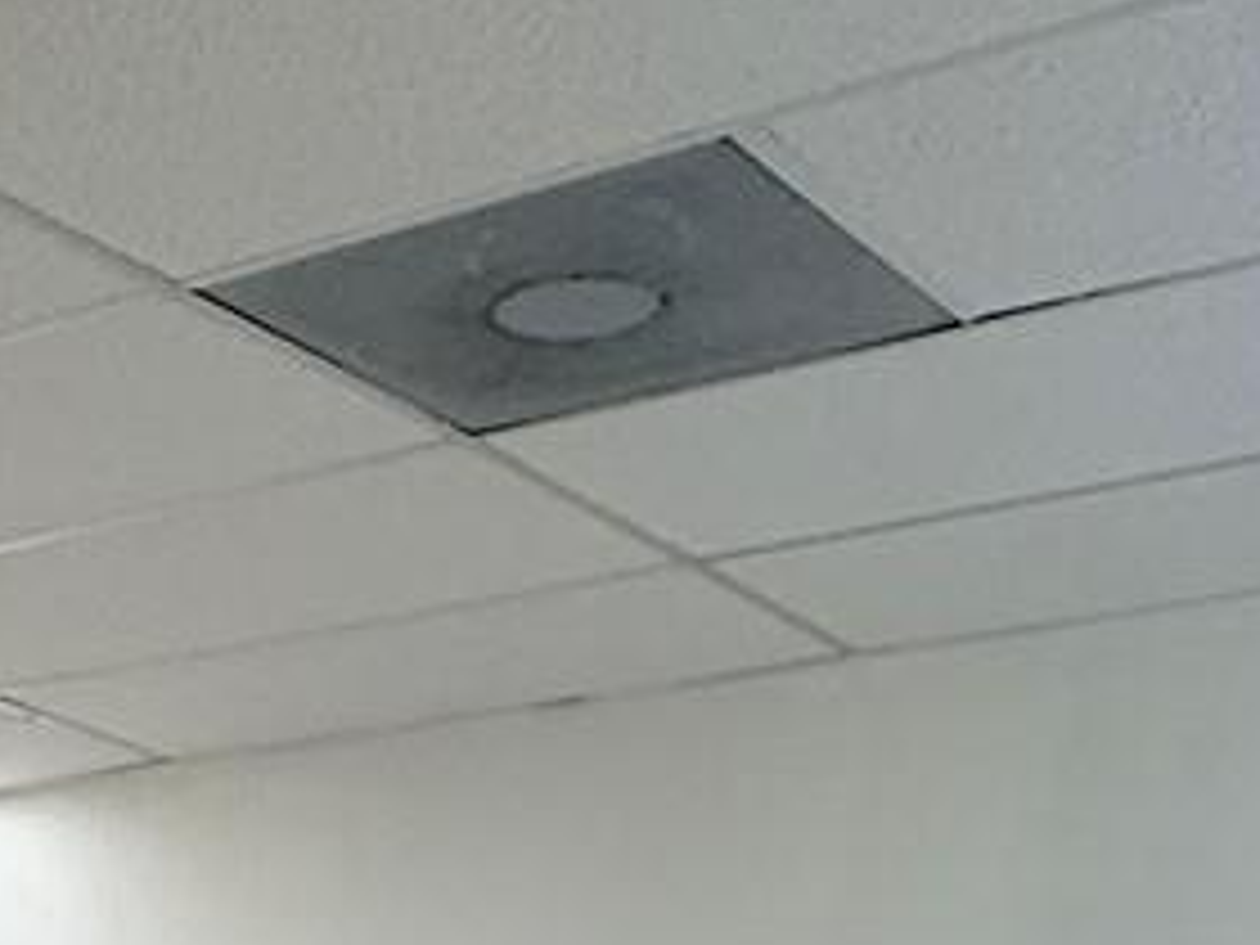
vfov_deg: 14.4
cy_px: 2034
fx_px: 2912
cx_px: -198
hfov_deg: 22.7
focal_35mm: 80
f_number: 2.2
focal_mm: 2.22
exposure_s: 1/120
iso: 160
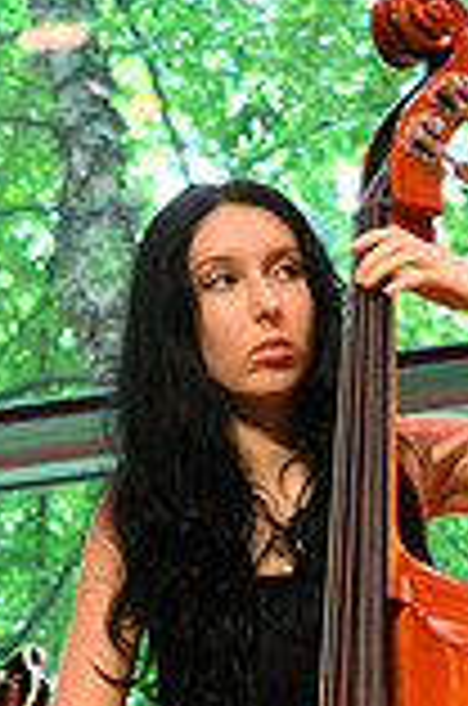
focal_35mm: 316
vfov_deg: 6.5
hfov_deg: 4.3
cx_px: -4
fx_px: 6189
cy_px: 890
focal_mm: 110
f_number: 16
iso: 6400
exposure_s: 1/80
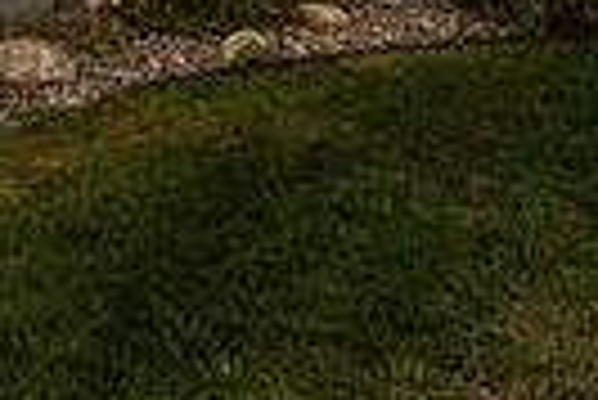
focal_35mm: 45
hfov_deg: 26.6
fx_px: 748
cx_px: -351
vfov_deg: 21.9
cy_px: -274
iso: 200
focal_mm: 12
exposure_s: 1/50
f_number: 7.1
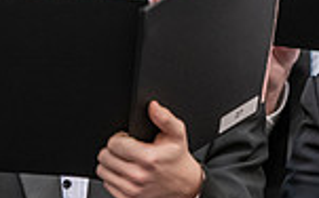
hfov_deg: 4.6
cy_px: 5
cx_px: 435
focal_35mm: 454
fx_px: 3943
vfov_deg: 2.9
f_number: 3.2
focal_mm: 116
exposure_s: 1/200
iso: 2500
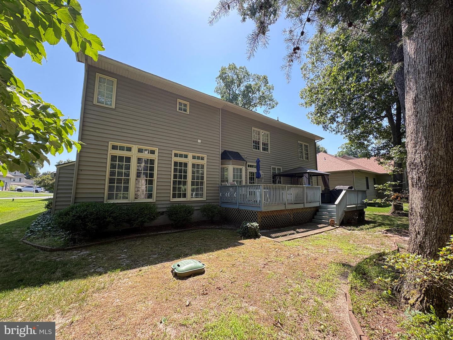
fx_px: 183
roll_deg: +0.7
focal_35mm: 14
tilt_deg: +6.8
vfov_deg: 85.7
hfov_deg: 102.1
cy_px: 170
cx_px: 226
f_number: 2.2
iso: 64
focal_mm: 2.22
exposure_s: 1/238
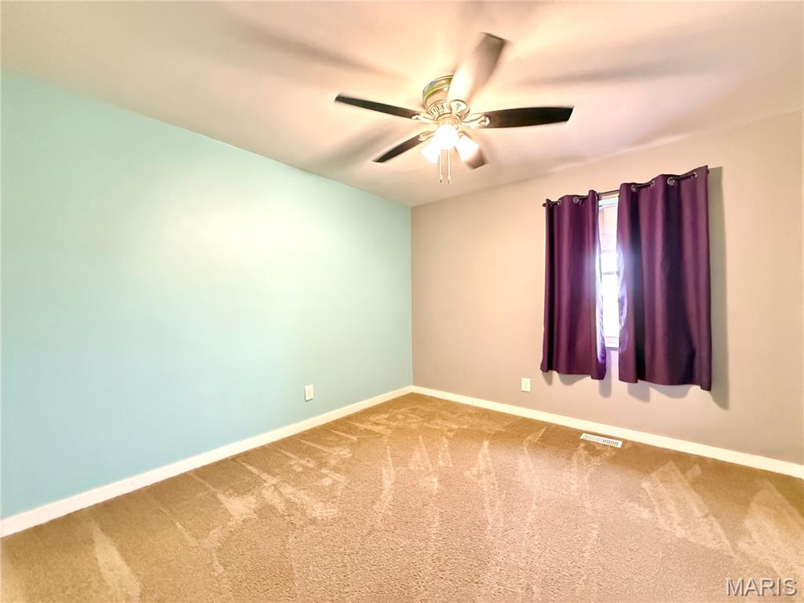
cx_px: 402
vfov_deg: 85.7
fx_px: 325
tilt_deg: +0.0
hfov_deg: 102.1
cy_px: 302
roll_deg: +0.7
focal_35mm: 14
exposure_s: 1/60
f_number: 2.2
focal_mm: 2.22
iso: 1250
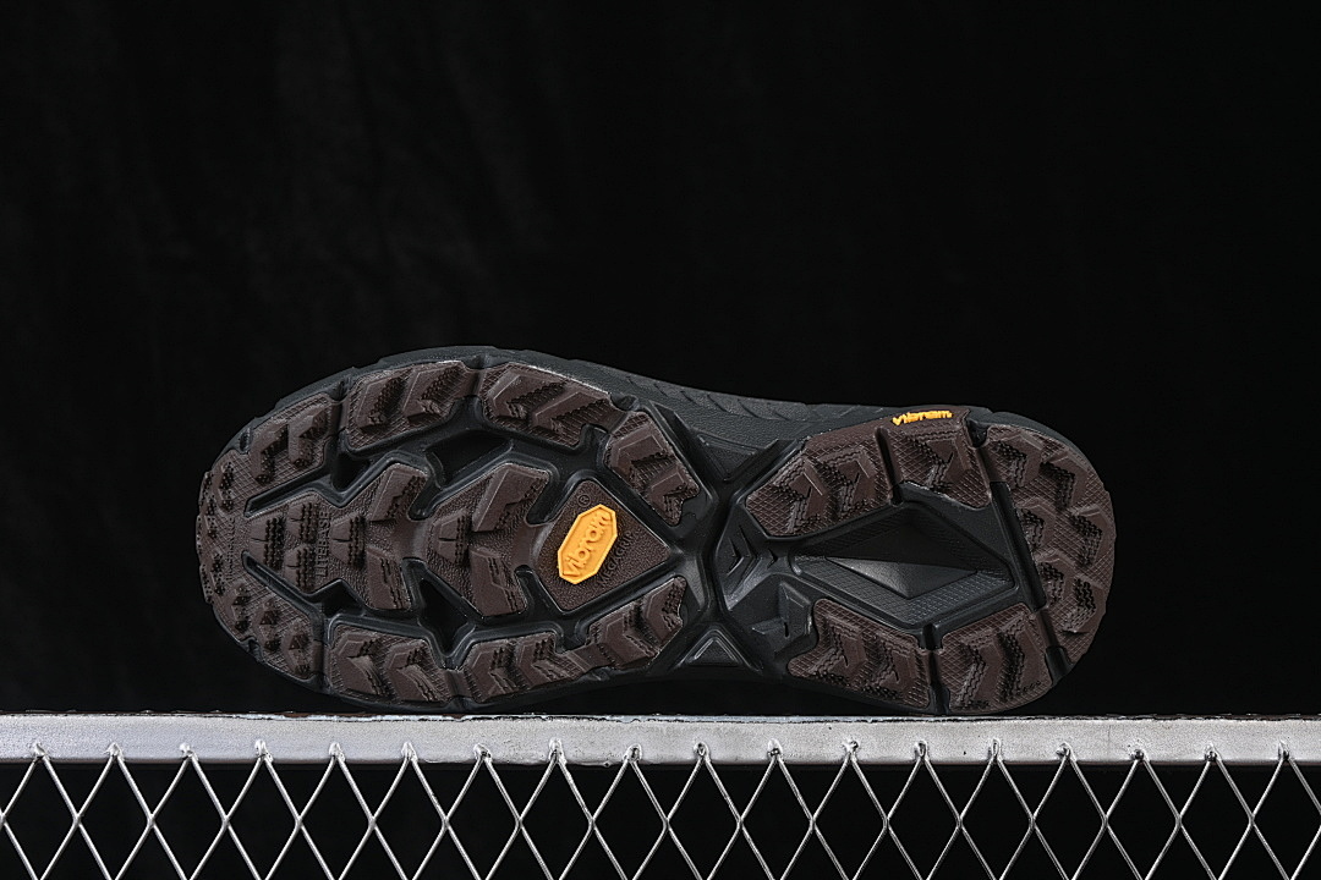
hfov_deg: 27.0
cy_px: 440
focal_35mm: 75
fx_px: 2752
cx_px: 660
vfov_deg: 18.2
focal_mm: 50
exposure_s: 1/60
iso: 160
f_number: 6.3
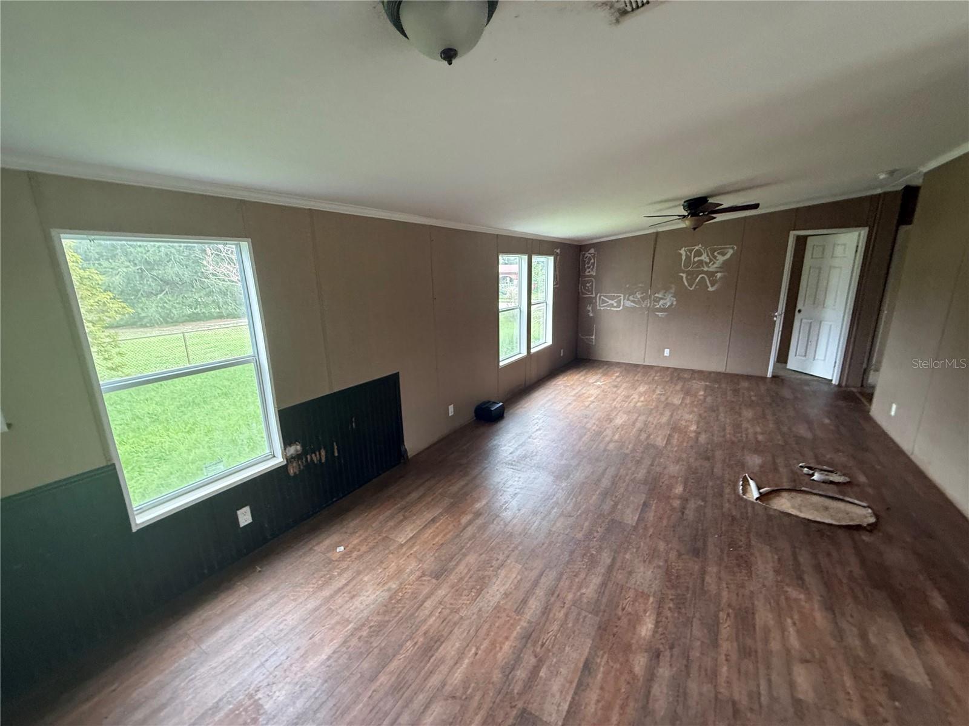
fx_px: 392
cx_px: 484
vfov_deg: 85.7
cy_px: 363
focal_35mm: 14
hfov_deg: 102.1
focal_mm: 2.22
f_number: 2.2
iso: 320
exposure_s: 1/86
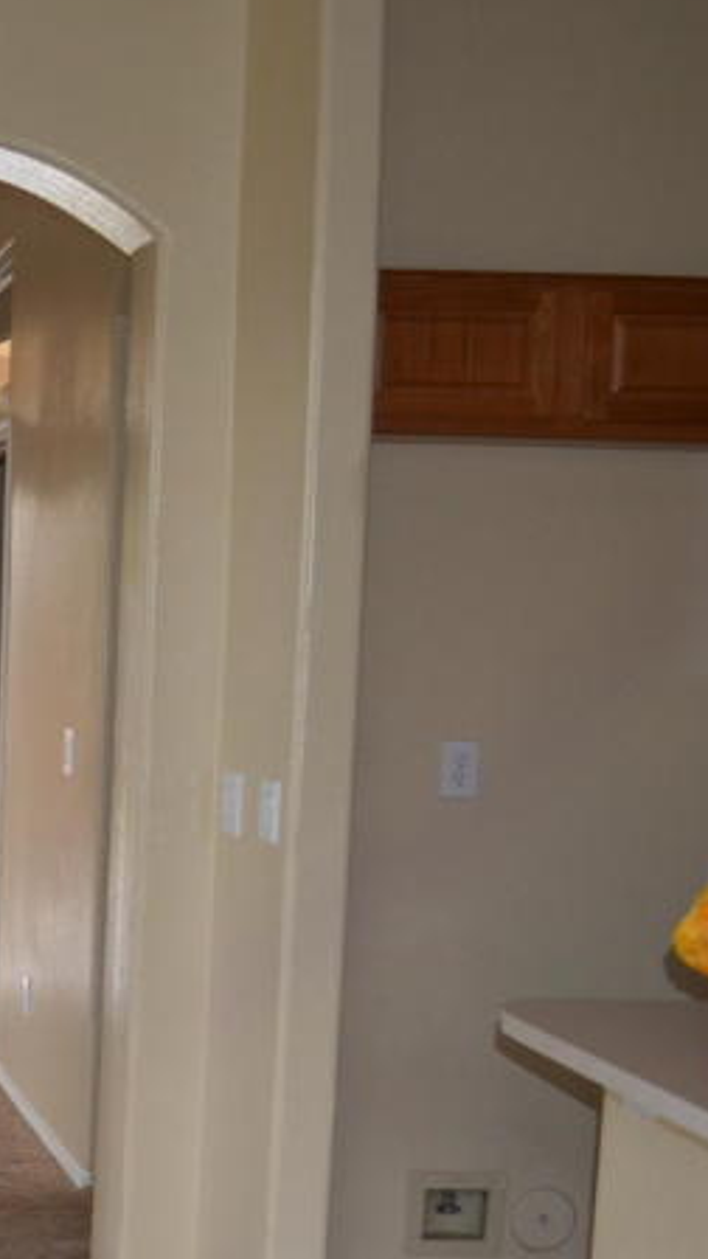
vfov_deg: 28.5
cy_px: 944
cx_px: -473
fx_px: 2436
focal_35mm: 73
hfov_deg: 14.9
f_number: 3.5
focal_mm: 18
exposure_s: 1/100
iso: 400
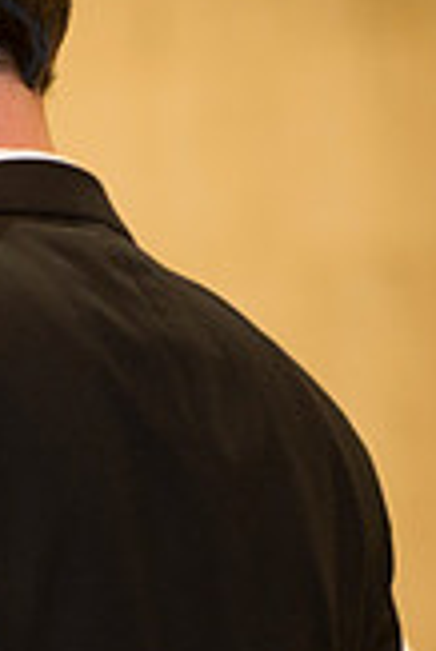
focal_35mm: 497
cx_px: -592
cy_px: 747
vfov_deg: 4.1
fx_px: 9009
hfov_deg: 2.8
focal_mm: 140
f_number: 2.8
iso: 1600
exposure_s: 1/60
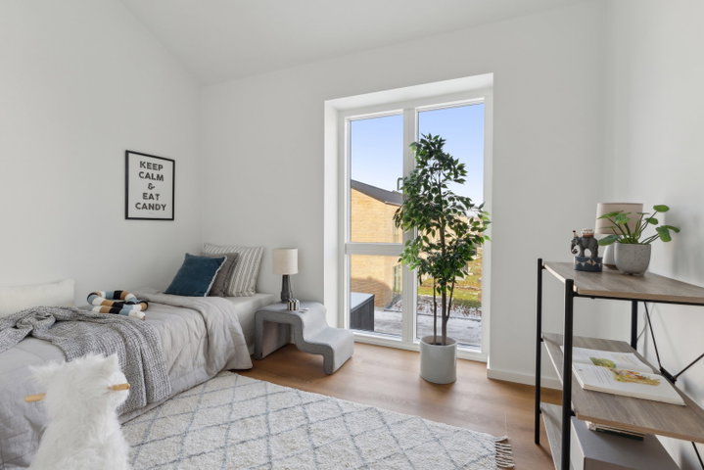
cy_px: 235
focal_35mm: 17
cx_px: 352
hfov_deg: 92.4
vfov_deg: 69.7
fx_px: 337
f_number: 8
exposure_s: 1/25
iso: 200
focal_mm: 11.5
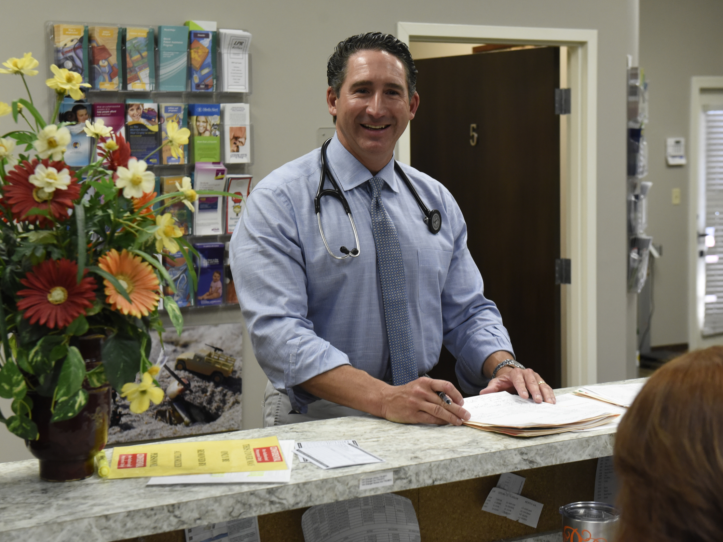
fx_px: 1253
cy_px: 270
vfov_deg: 24.4
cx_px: 363
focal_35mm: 60
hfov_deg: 32.2
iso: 3200
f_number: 5.6
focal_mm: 55
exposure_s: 1/250
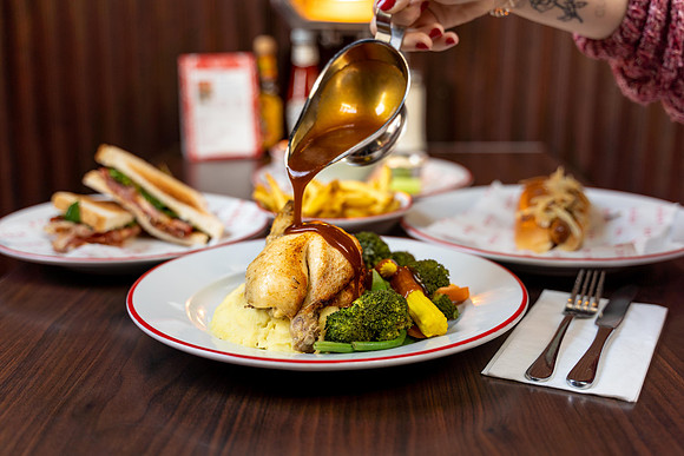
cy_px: 228
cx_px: 342
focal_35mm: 45
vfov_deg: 30.1
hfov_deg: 43.9
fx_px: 849
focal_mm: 44
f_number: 2.8
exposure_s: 1/50
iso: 100
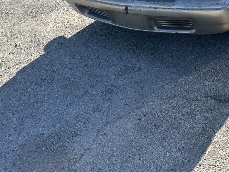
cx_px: 156
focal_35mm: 47
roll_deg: +4.2
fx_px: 311
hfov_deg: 39.9
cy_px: 37
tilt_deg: -26.3
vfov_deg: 30.2
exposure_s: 1/1751
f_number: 1.5
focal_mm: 5.7
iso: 50
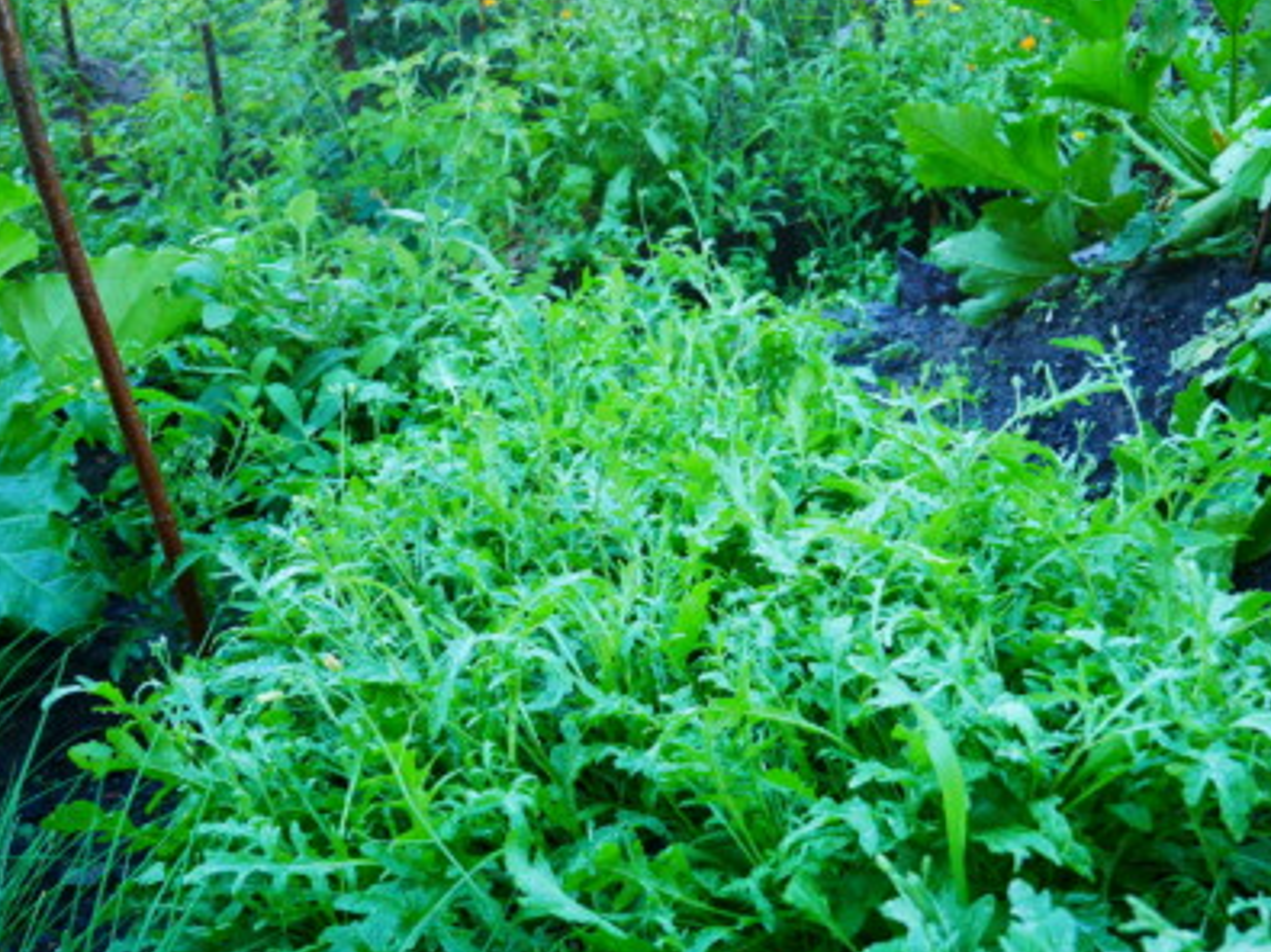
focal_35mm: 38
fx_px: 1395
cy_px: 449
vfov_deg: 37.7
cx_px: 724
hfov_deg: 48.8
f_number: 3.7
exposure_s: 1/125
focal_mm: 15
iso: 400
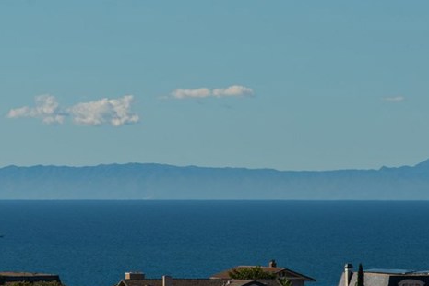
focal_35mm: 418
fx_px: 4981
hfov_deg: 4.9
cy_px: 94
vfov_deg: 3.3
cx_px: 102
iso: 50
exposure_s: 1/320
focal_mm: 190
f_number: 8
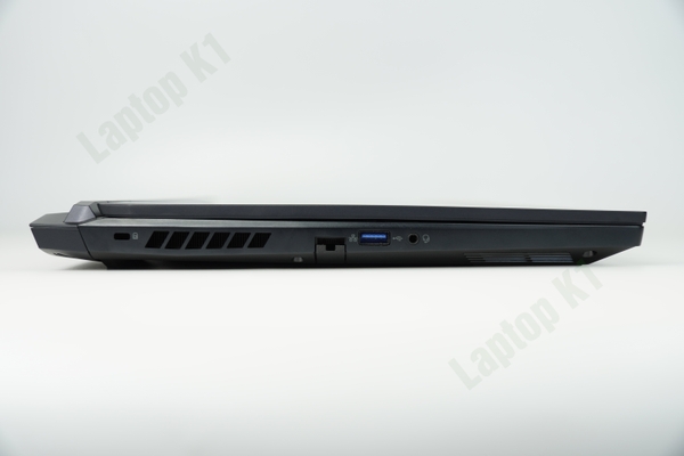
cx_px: 342
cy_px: 228
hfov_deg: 51.3
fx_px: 712
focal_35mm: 38
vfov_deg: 35.5
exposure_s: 1/160
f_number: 2.8
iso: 100
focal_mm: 25
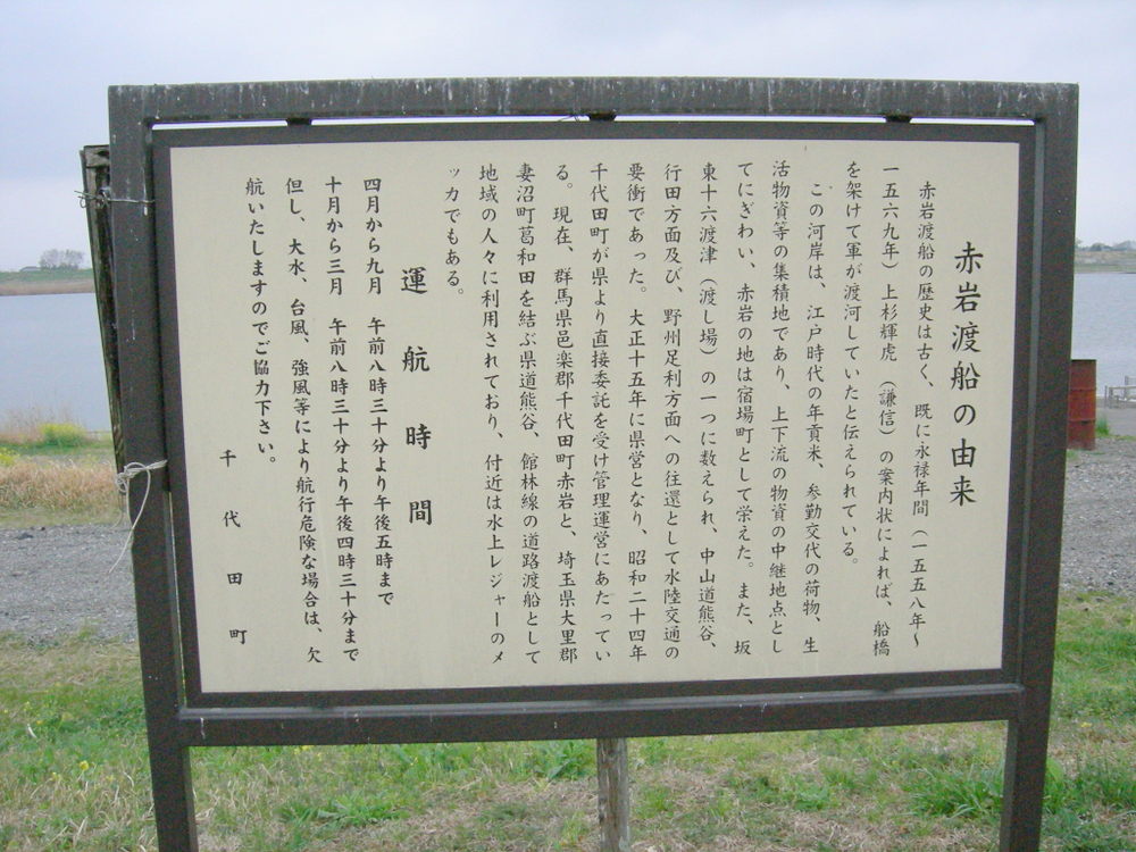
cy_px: 426
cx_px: 568
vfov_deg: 39.7
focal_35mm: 36
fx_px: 1181
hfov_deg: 51.4
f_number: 3.8
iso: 400
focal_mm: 7.5
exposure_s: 1/600
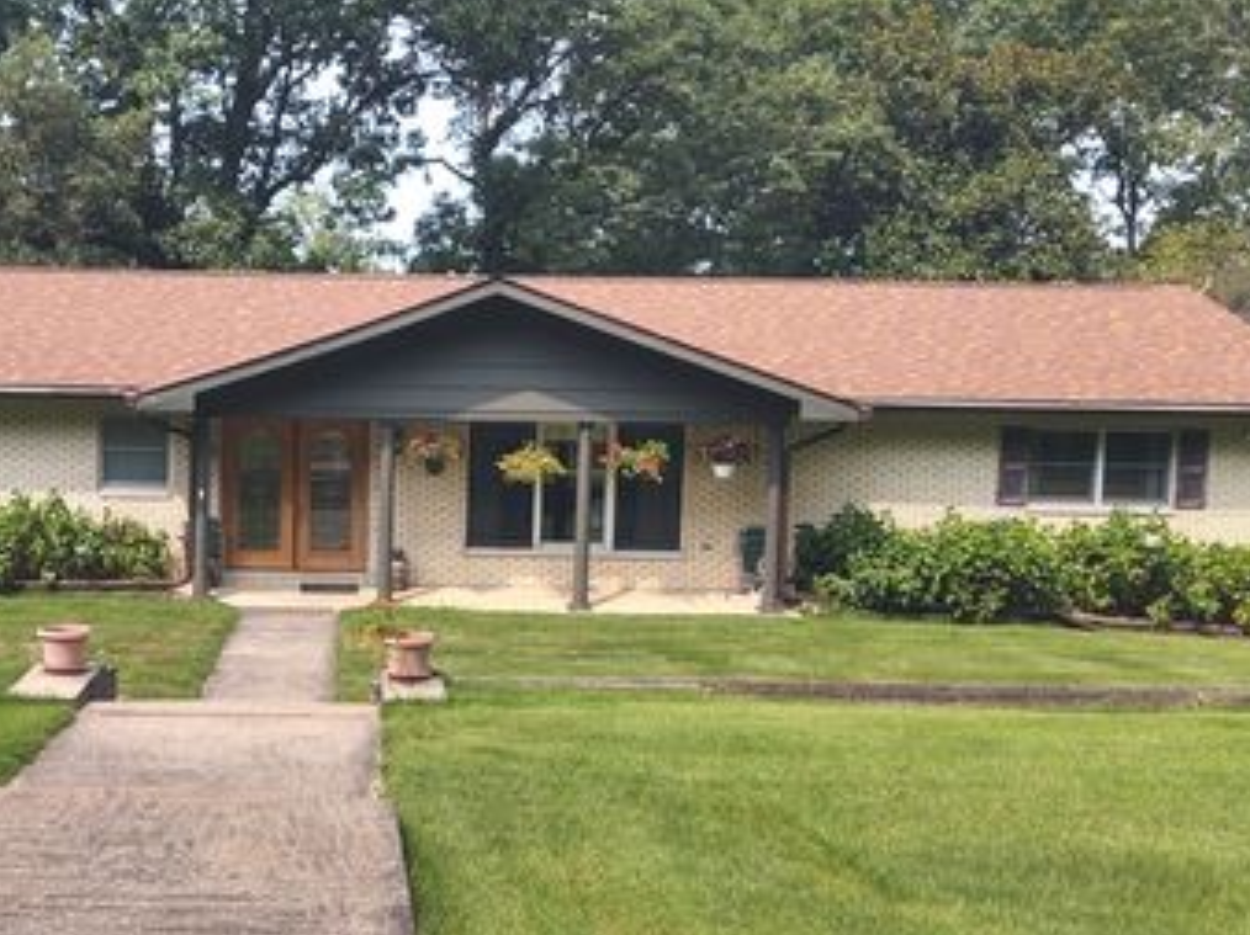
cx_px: 496
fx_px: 1443
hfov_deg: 46.5
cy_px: 394
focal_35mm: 40
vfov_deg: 35.8
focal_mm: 4.75
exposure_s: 1/4458
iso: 100
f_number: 1.7
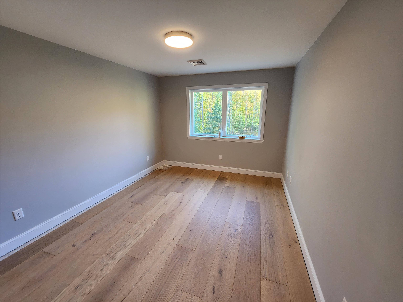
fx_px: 151
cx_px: 202
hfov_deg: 106.2
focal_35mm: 13
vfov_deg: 89.9
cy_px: 151
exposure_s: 1/60
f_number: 2.2
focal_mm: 2.2
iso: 200
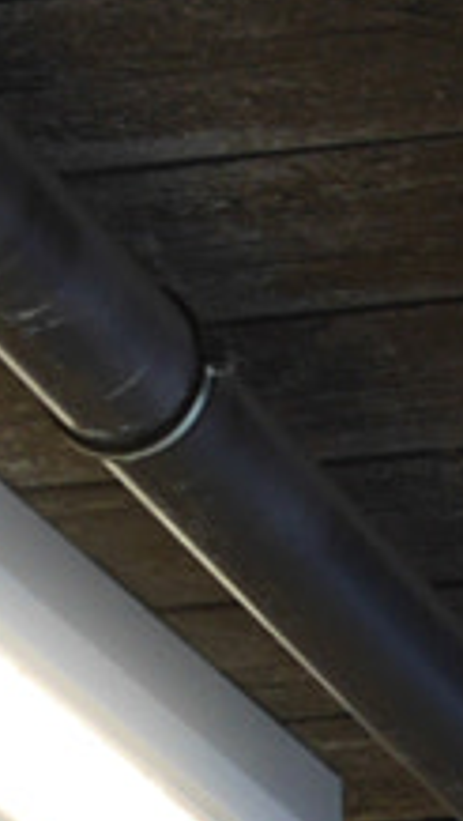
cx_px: 1784
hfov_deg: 3.0
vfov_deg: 5.0
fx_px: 8710
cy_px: 2806
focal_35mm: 400
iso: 125
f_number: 11
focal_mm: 25
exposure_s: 1.3
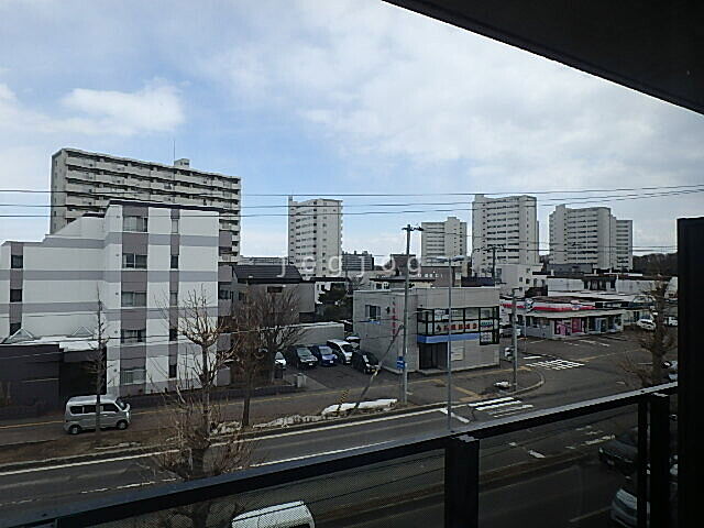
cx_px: 352
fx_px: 468
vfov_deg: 58.9
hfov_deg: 73.9
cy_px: 264
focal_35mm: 23
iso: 125
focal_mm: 4
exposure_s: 1/1000
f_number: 3.8
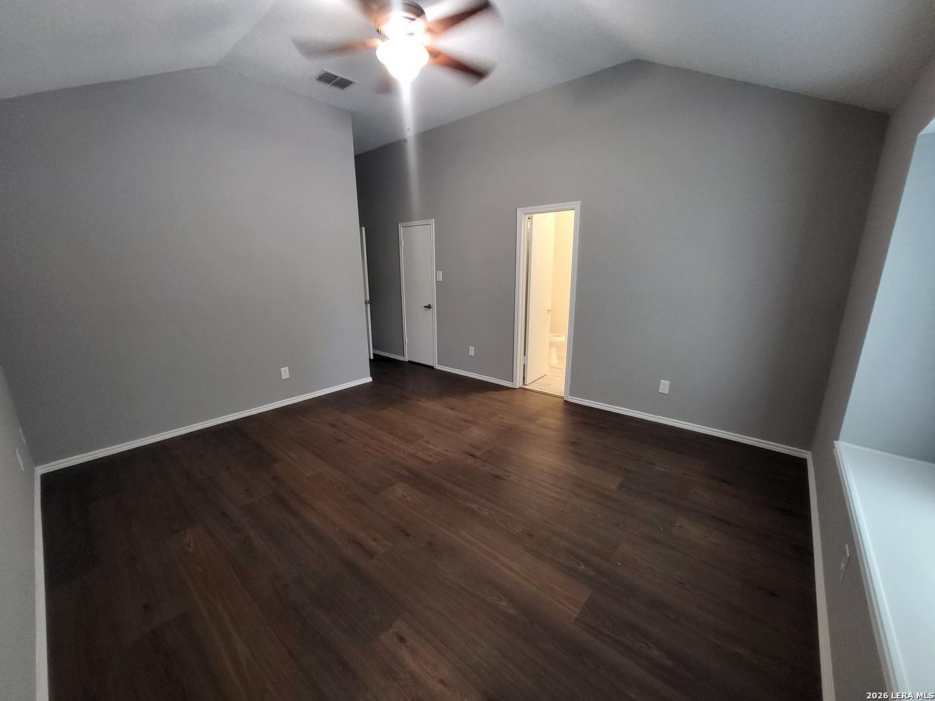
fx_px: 351
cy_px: 350
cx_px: 468
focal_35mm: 13
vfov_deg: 89.9
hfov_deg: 106.2
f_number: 2.2
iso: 400
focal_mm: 1.74
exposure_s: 1/30
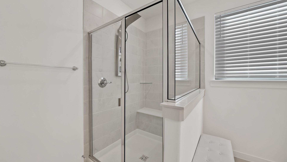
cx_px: 140
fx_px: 99
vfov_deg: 78.4
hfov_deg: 110.8
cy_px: 80
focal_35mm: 13
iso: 640
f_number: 8
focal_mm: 12
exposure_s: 1/20
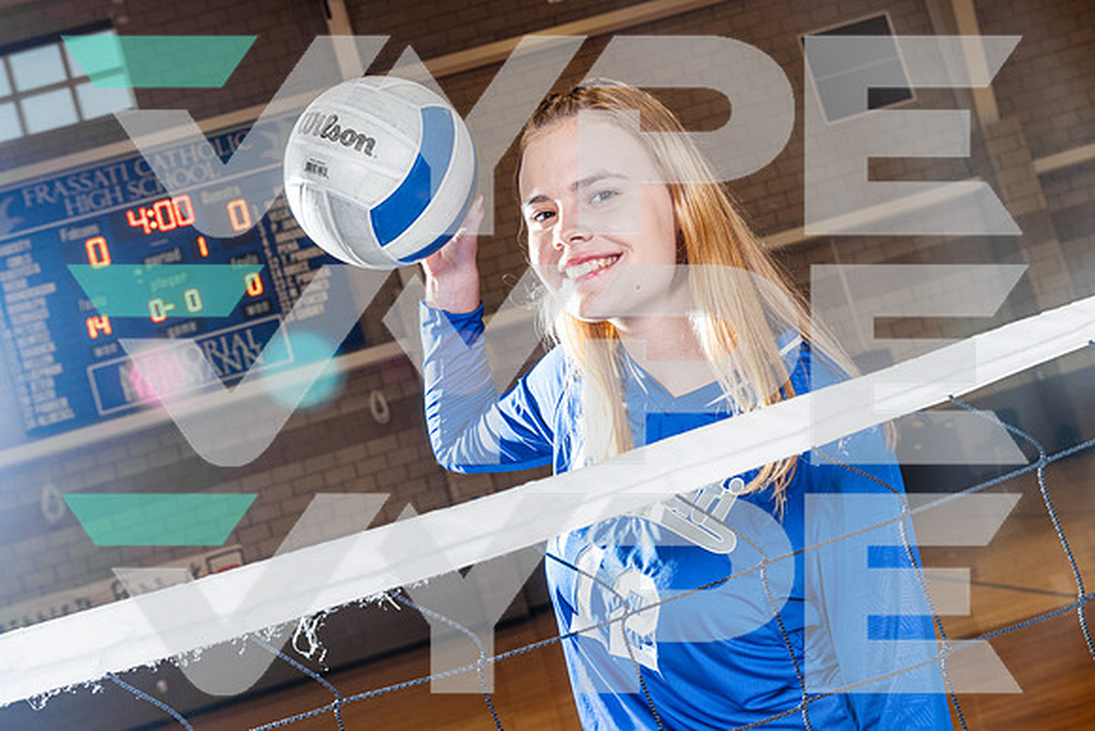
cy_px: 366
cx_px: 548
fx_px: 1400
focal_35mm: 46
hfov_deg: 42.7
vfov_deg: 29.3
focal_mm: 46
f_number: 8
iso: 400
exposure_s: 1/125
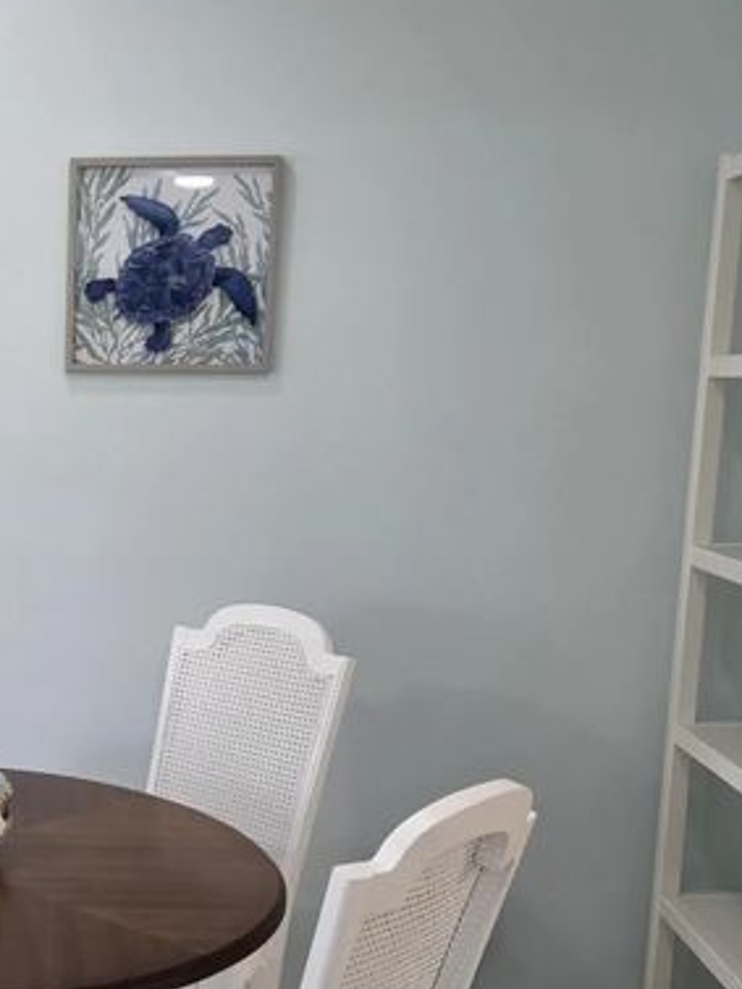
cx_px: -39
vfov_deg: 36.2
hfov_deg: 26.2
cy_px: 710
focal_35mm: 52
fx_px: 1485
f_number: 1.8
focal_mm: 5.4
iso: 250
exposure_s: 1/120
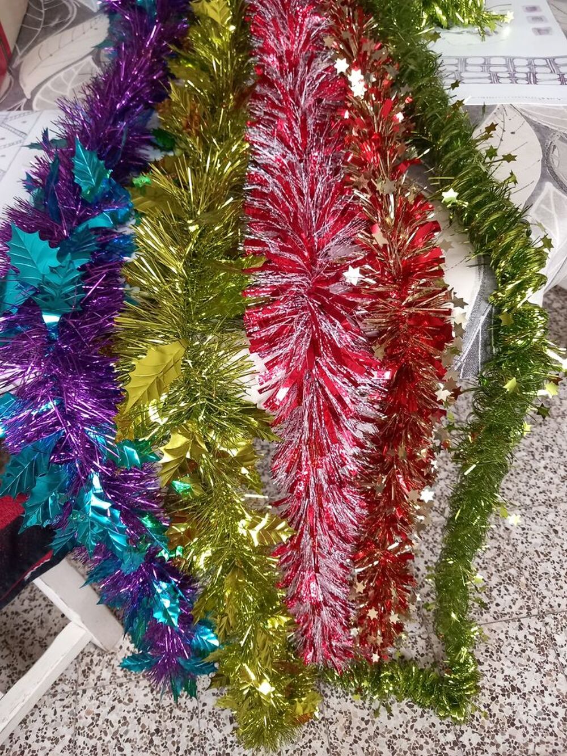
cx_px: 284
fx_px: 590
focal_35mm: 27
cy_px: 378
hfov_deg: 51.4
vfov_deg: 65.3
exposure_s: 1/50
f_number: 1.8
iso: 200
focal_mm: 4
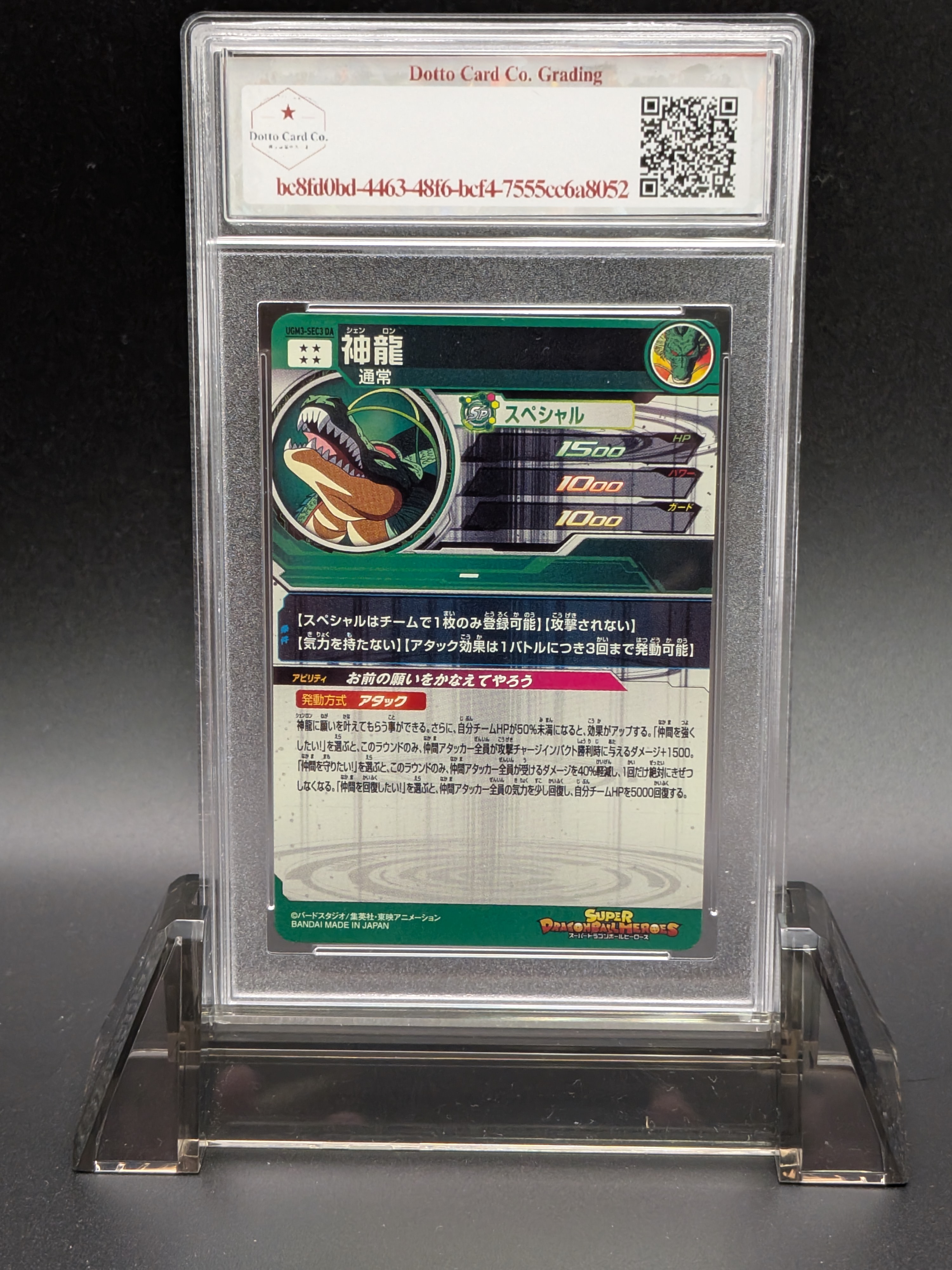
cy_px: 635
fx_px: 1797
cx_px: 476
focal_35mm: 49
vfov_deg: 38.9
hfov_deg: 29.7
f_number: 1.7
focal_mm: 4.53
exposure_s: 1/120
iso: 219
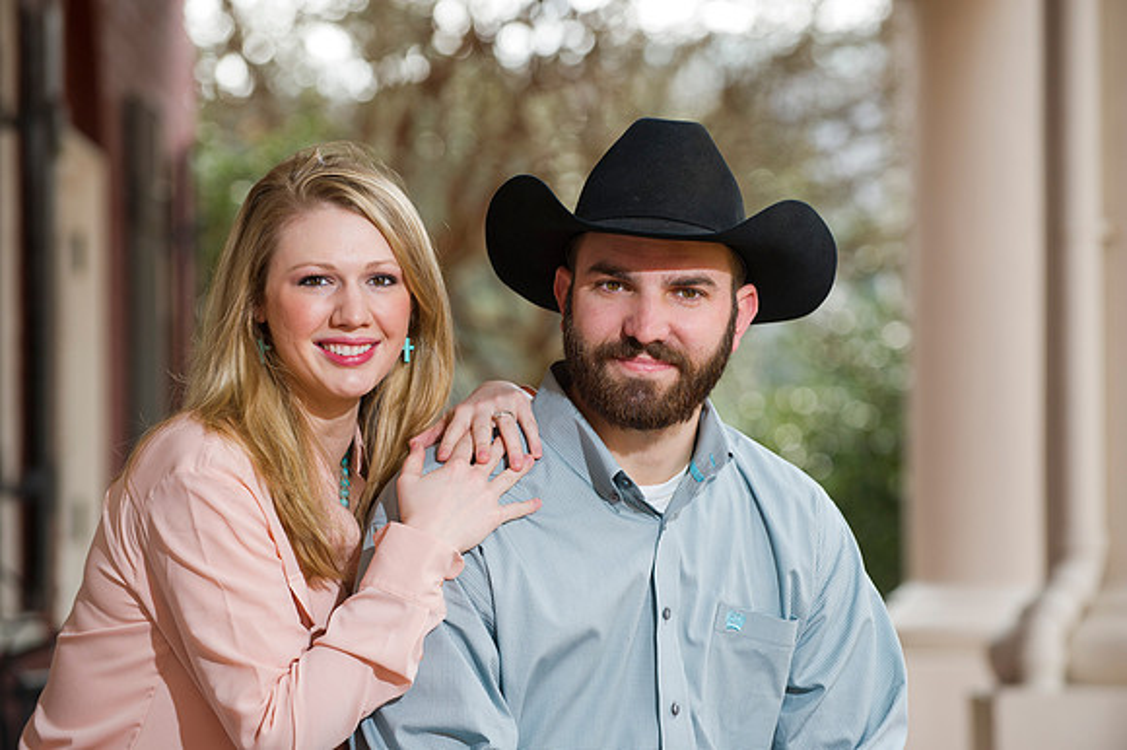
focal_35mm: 140
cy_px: 375
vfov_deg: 9.8
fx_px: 4380
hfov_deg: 14.7
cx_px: 564
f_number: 4
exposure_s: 1/125
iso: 250
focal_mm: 140
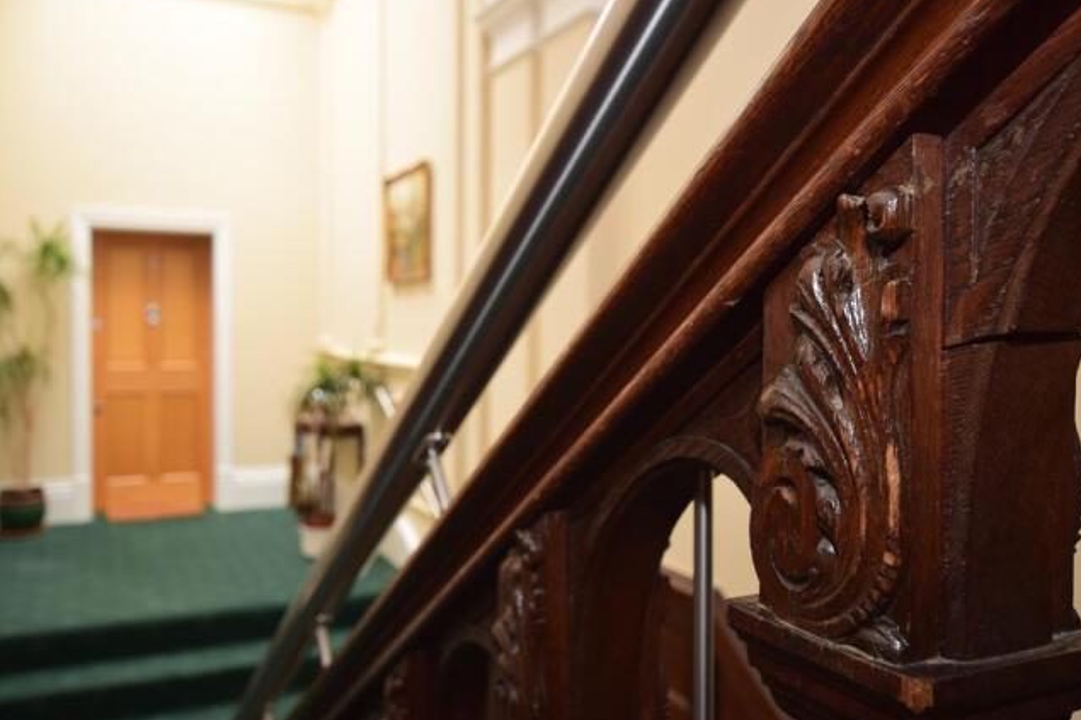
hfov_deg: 60.3
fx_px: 931
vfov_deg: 42.3
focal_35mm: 31
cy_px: 355
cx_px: 529
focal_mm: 20
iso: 320
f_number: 6.3
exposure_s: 1/10
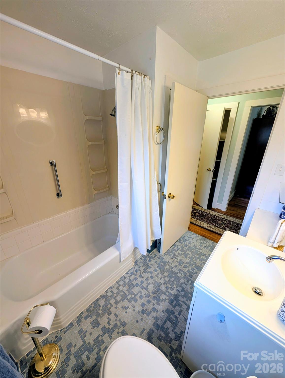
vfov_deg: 110.4
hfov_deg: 94.7
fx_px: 131
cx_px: 142
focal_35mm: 12
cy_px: 189
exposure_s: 1/60
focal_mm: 2.02
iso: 54
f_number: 1.7
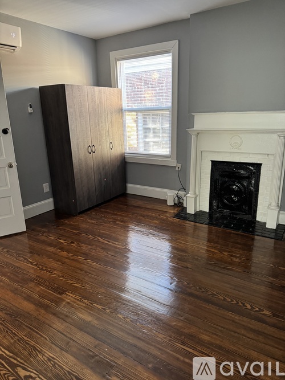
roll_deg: +2.4
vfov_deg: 71.6
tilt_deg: -14.4
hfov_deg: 56.8
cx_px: 142
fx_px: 264
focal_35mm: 24
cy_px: 190
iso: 400
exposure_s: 1/60
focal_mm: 6.76
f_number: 1.78
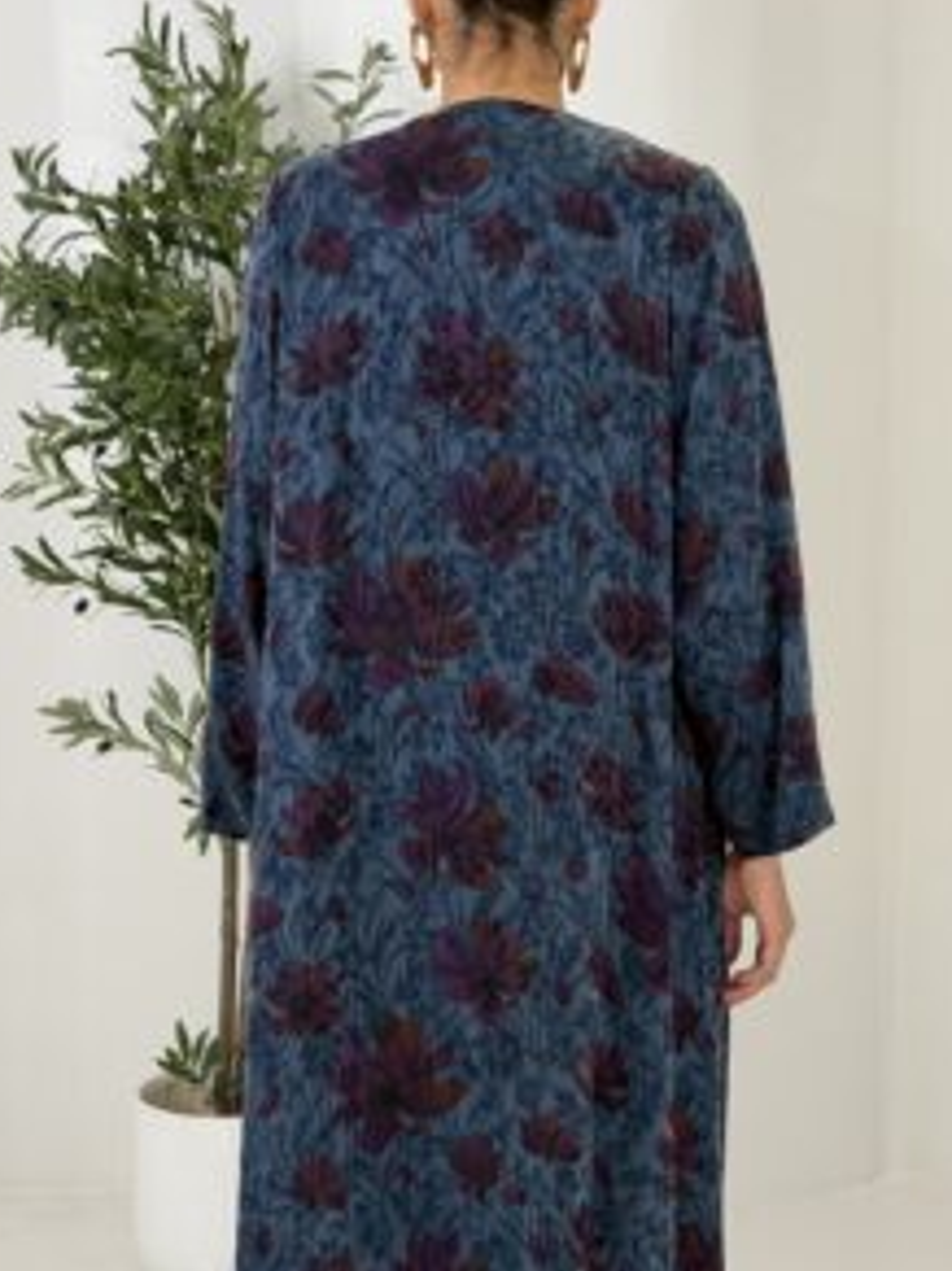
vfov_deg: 29.4
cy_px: 681
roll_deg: -0.3
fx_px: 2422
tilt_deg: -7.7
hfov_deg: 22.2
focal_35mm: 66
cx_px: 515
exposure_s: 1/371
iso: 64
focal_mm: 6.76
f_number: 1.78
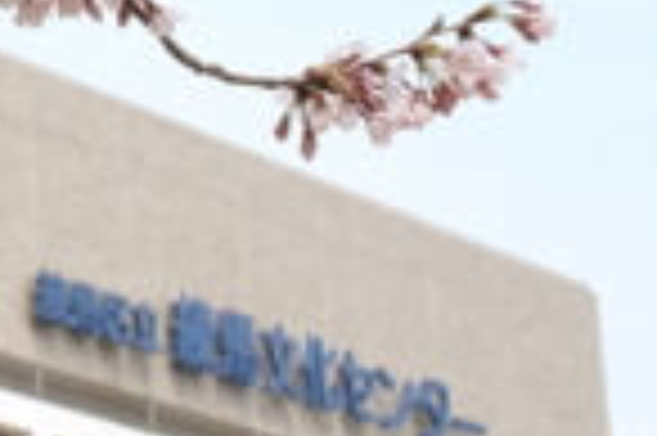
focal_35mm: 246
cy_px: -200
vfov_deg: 5.5
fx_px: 4484
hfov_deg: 7.9
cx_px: -792
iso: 200
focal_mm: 23
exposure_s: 1/240
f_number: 5.6
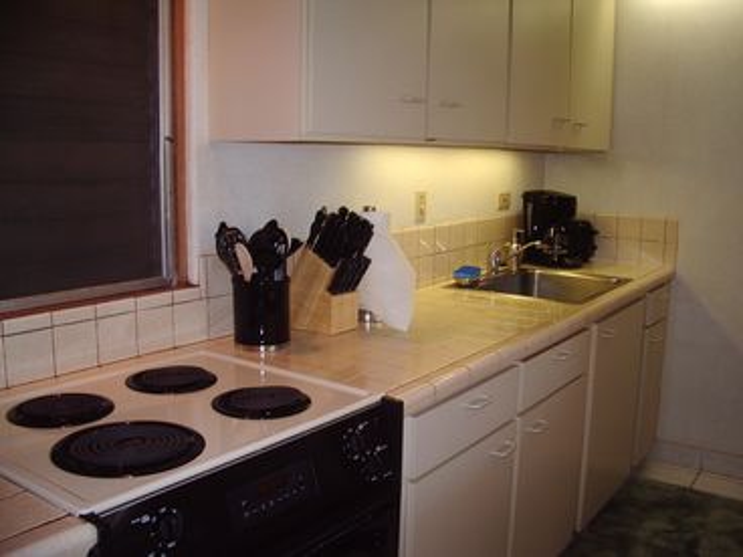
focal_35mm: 35
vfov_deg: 40.7
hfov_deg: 52.6
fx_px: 751
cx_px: 372
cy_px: 278
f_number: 2.6
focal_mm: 5.8
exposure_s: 1/40
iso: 100
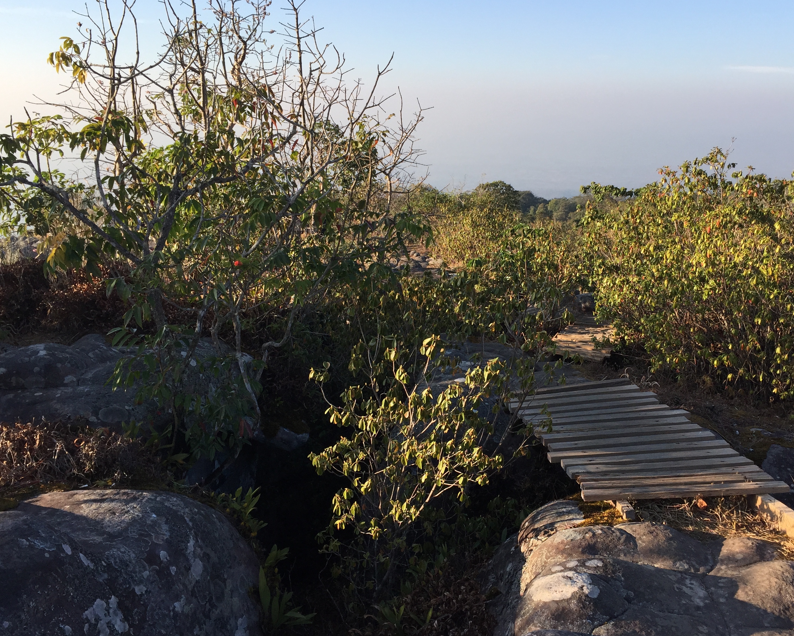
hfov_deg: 52.6
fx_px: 799
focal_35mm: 34
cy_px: 316
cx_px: 461
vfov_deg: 43.4
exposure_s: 1/842
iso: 32
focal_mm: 4.15
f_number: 2.2
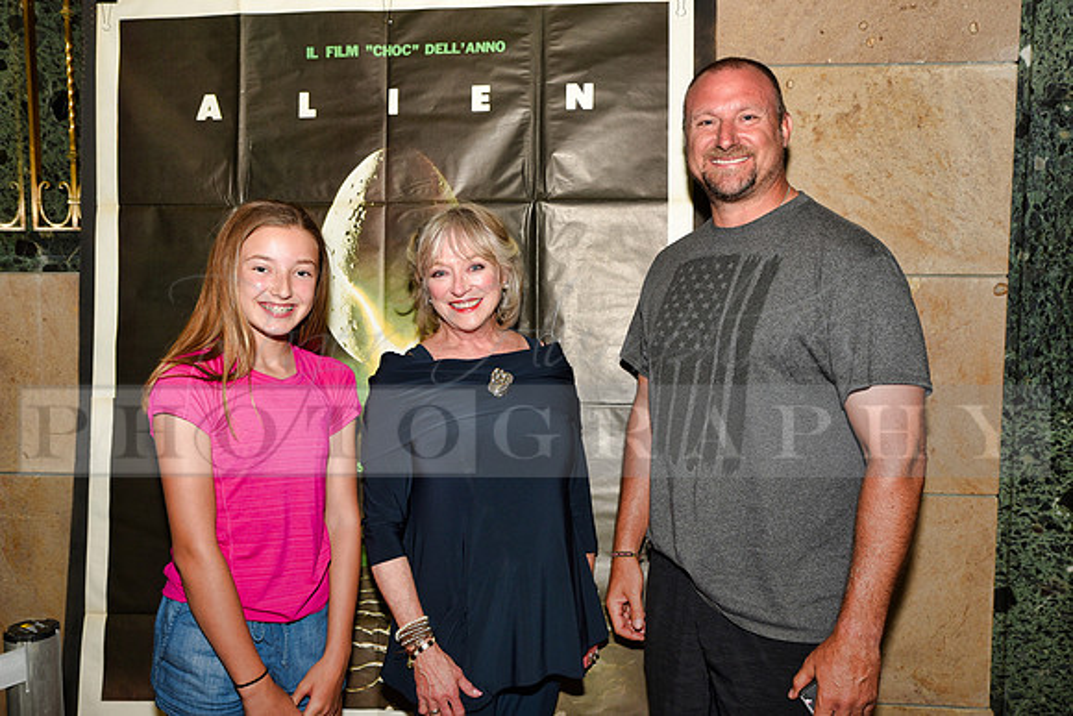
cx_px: 536
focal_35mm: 32
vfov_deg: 41.1
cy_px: 358
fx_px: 954
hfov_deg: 58.7
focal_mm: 32
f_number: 5
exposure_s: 1/60
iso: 200
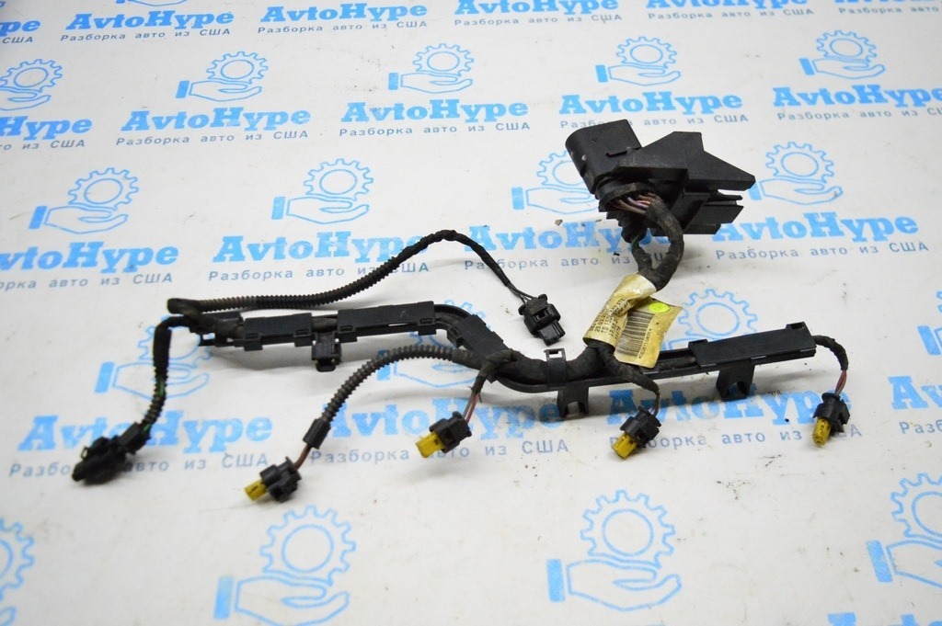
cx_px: 471
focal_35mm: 34
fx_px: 902
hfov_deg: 55.1
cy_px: 313
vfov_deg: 38.3
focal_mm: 23
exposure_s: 1/800
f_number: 3.8
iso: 6400
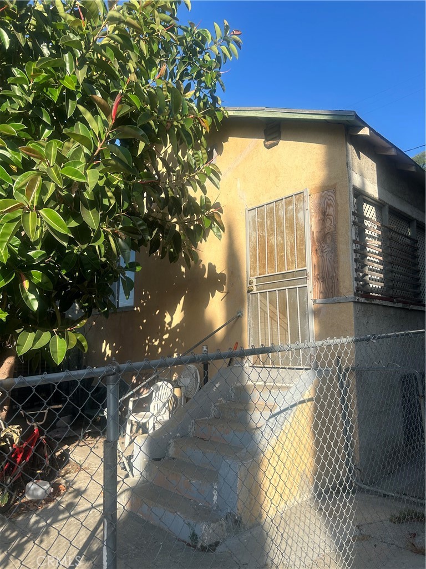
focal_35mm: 26
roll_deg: -0.9
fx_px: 427
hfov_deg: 53.1
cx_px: 213
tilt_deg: +10.4
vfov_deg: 67.3
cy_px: 284
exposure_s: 1/2513
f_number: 1.5
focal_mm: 5.7
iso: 50
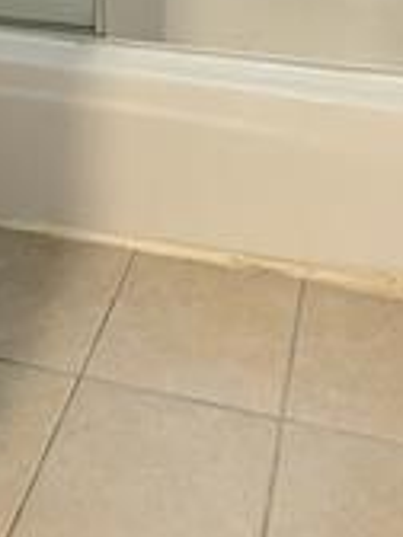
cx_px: 170
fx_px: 854
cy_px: -205
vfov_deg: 27.5
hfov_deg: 26.5
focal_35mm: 55
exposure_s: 1/120
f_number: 1.7
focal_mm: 2.02
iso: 169
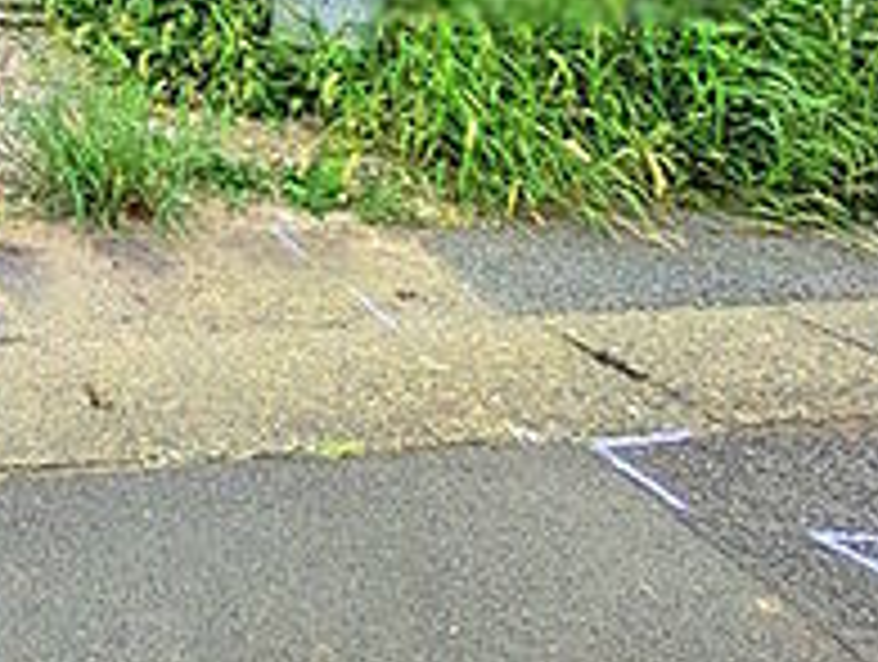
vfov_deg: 26.7
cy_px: -261
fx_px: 1093
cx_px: -338
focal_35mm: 43
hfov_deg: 30.9
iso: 49
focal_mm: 1.83
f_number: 2.2
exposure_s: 1/2915
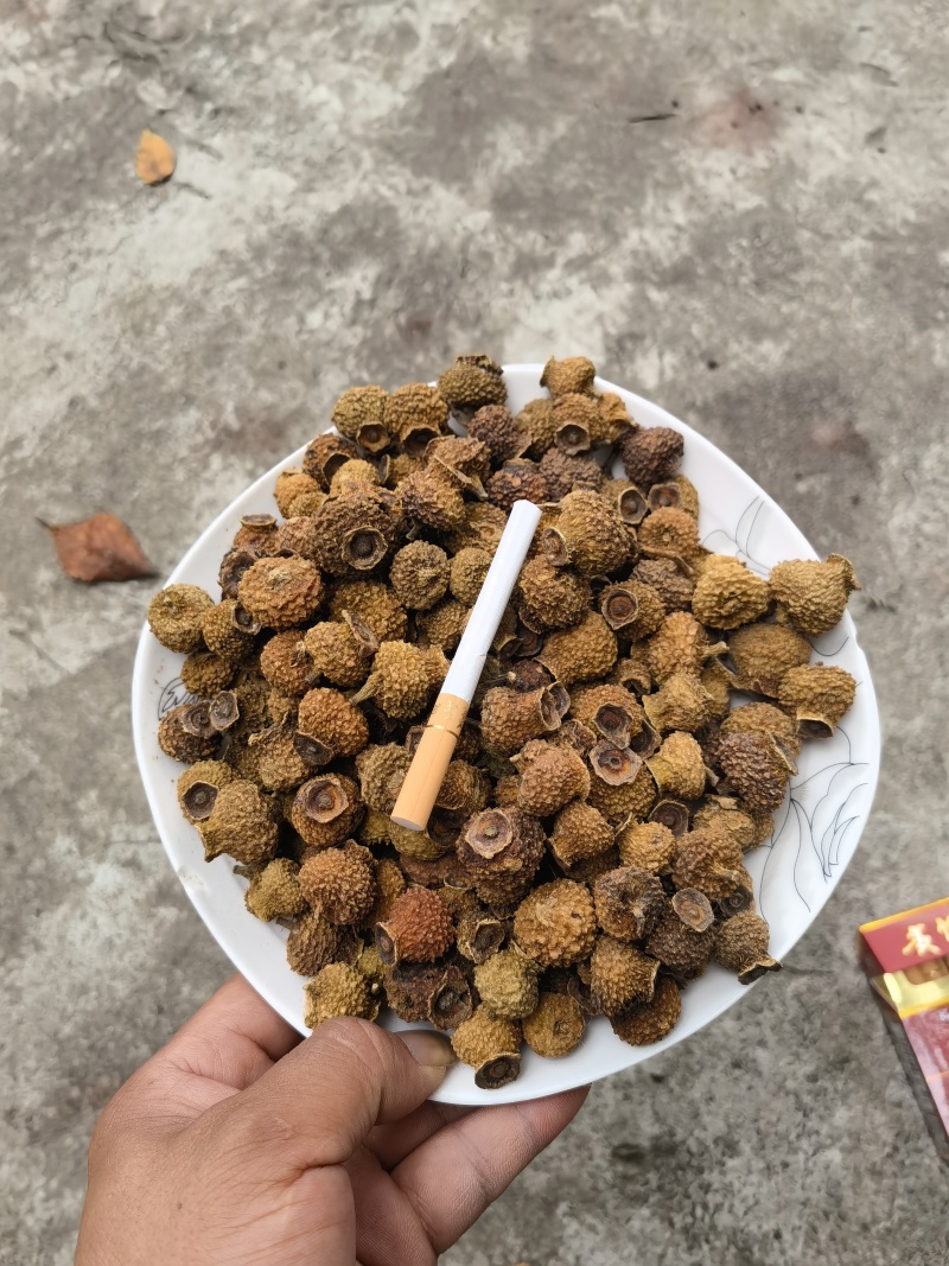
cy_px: 633
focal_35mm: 27
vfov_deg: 65.3
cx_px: 474
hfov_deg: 51.3
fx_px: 987
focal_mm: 5.54
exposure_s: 1/462
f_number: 1.8
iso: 50
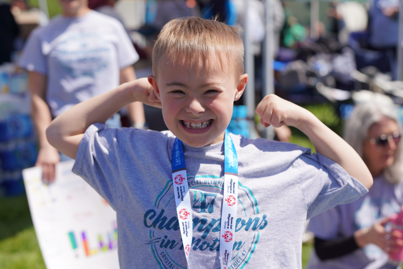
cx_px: 202
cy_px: 134
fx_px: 784
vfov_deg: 19.5
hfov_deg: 28.8
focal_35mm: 70
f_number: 4.5
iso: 100
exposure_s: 1/800
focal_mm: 70
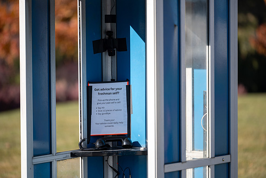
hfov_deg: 9.7
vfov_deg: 6.5
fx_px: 1565
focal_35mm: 212
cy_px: 89
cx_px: 133
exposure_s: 1/2000
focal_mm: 200
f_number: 2.8
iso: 125
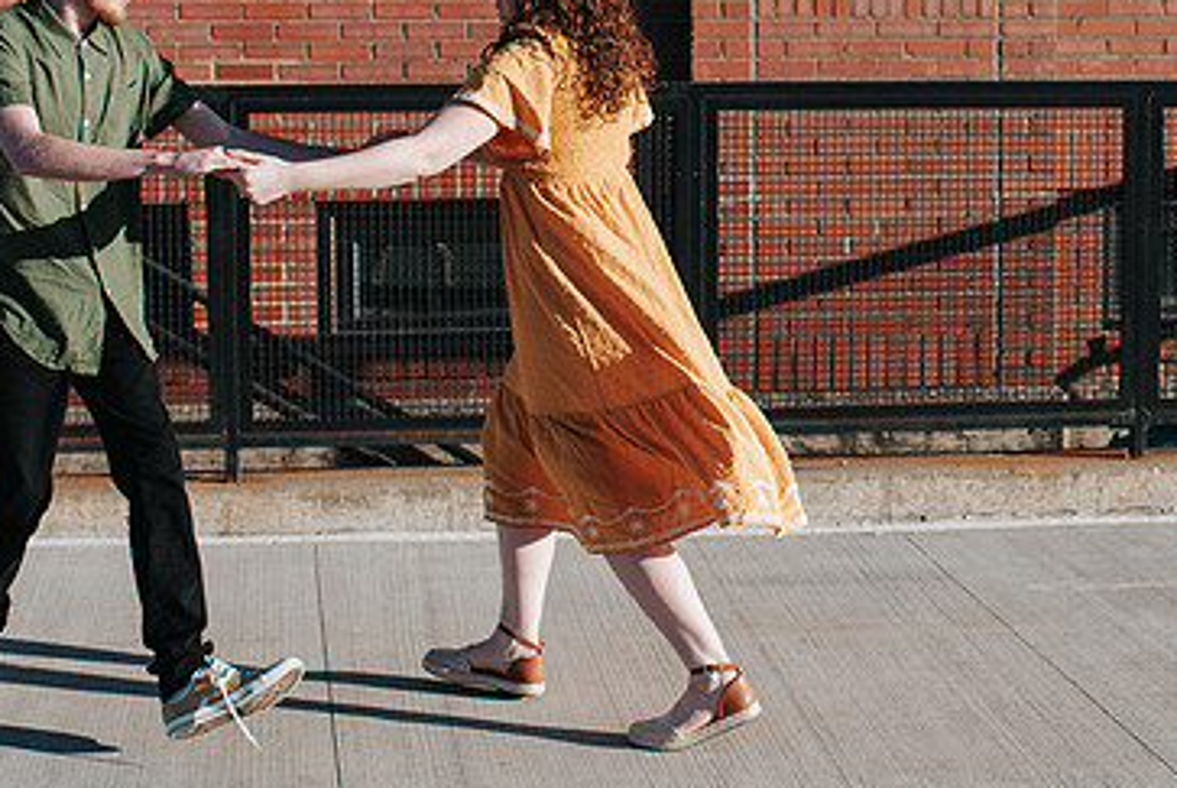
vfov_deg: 17.6
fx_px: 2520
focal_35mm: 77
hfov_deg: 26.2
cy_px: 168
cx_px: 691
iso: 110
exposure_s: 1/1250
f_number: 3.2
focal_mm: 35
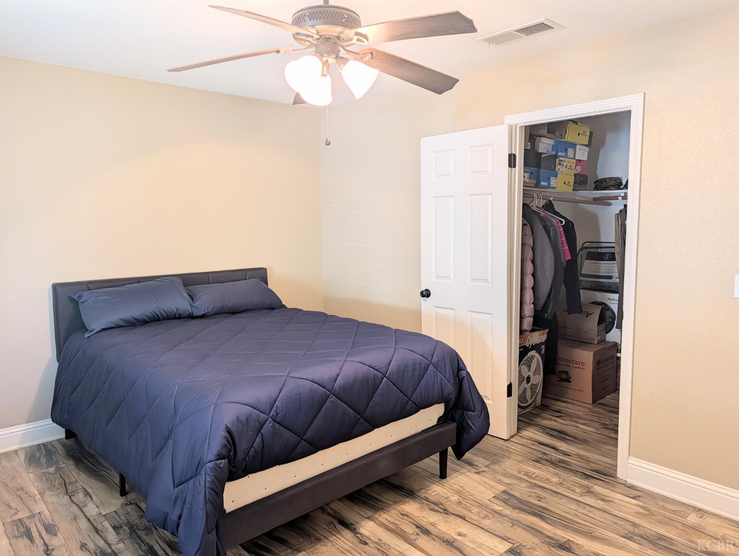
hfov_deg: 71.5
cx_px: 370
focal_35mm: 24
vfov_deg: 56.9
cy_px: 278
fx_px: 513
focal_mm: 6.9
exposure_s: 1/60
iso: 179
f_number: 1.68
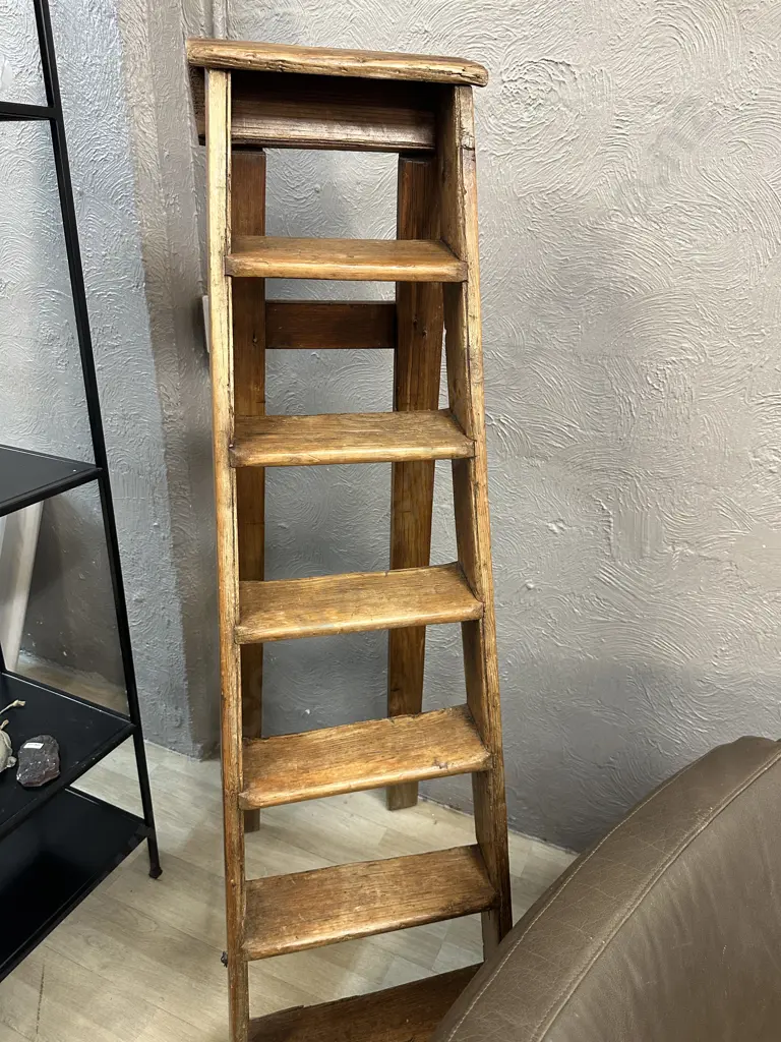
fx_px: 722
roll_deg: -2.2
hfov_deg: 56.8
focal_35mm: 24
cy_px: 521
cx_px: 390
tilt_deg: -23.2
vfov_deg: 71.6
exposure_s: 1/50
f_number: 1.78
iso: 250
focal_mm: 6.86
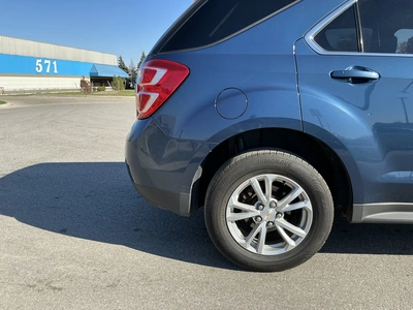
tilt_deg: -8.0
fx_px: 334
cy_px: 155
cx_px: 206
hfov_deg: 63.4
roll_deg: -1.5
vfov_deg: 49.7
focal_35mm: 28
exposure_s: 1/883
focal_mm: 3
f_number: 1.8
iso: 25
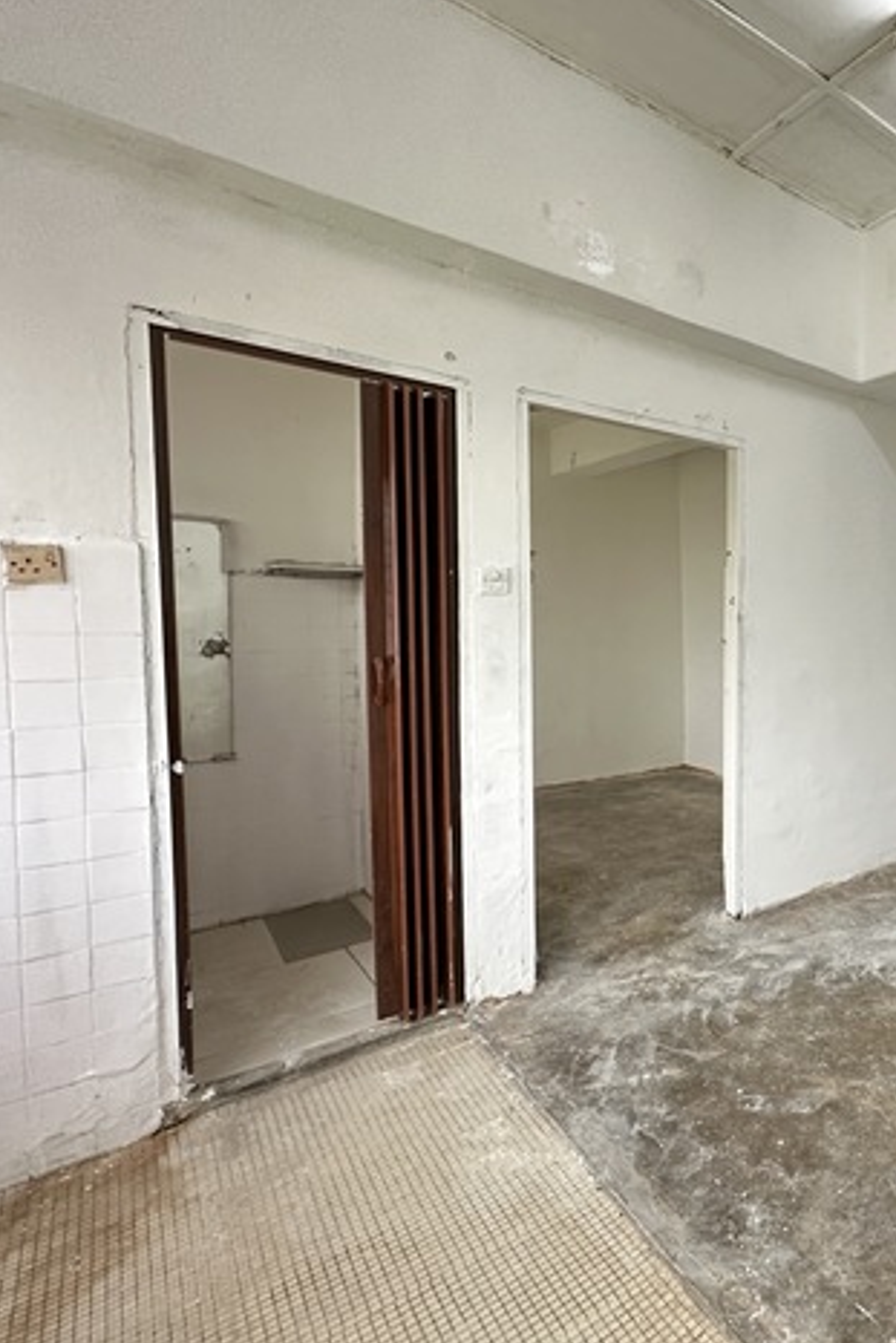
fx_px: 746
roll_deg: -0.1
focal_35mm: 20
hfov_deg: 50.1
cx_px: 899
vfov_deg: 84.0
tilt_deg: -1.9
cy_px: 660
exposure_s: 1/50
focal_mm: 2.22
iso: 250
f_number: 2.2
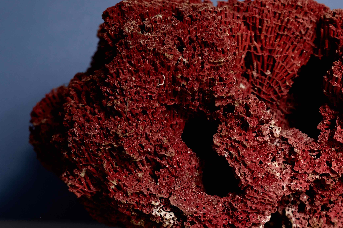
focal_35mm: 98
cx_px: 286
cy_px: 130
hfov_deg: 20.5
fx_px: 934
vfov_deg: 14.0
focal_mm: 37.4
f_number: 3.6
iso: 640
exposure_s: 1/60
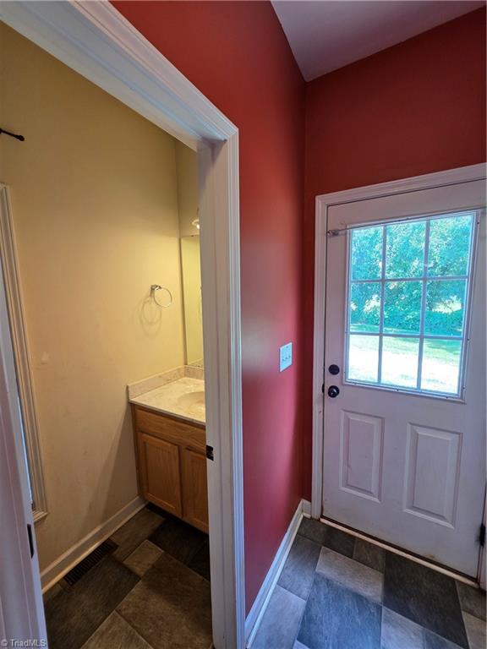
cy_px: 324
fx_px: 244
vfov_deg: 106.2
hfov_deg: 89.9
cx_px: 244
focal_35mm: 13
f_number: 1.9
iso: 100
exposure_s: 1/120
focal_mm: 2.2
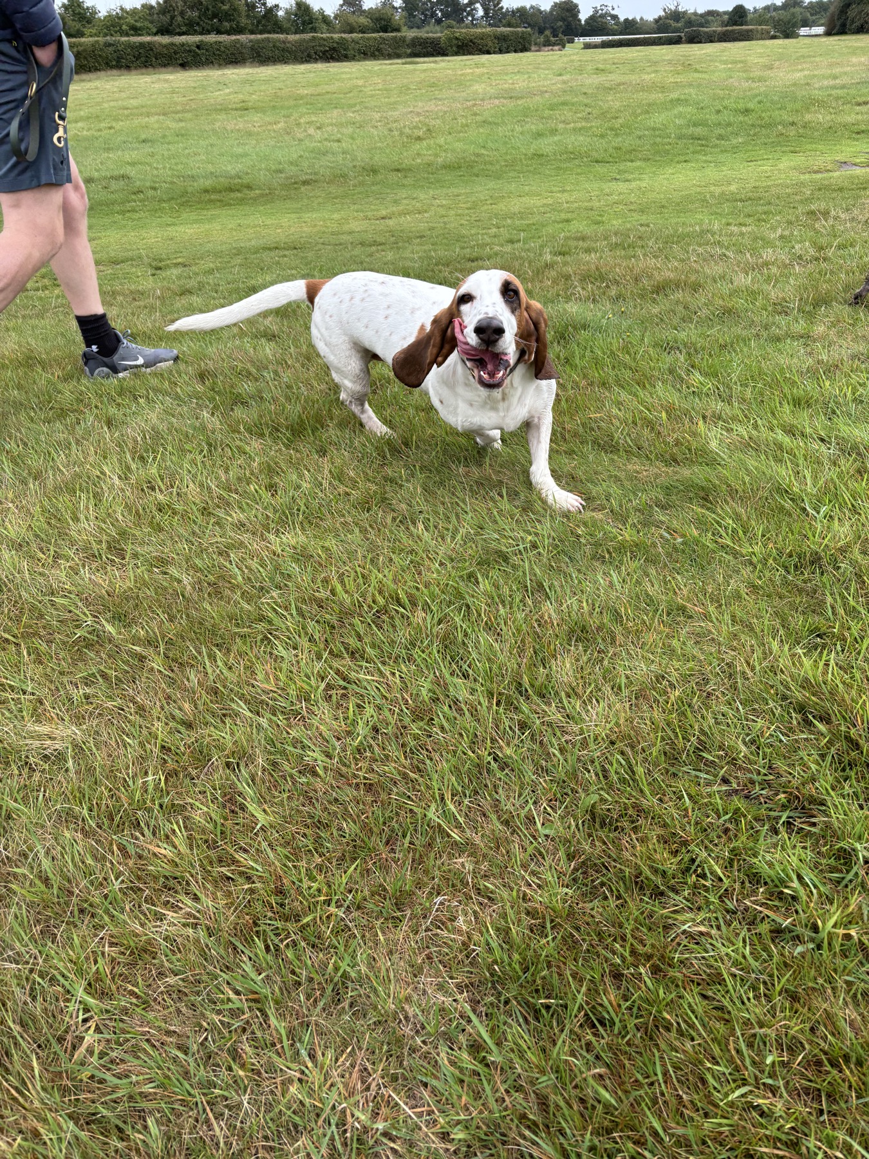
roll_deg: +0.9
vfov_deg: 67.3
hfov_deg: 53.1
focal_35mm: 26
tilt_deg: -31.5
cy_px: 580
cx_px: 434
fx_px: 870
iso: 50
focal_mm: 5.96
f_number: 1.6
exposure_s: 1/611
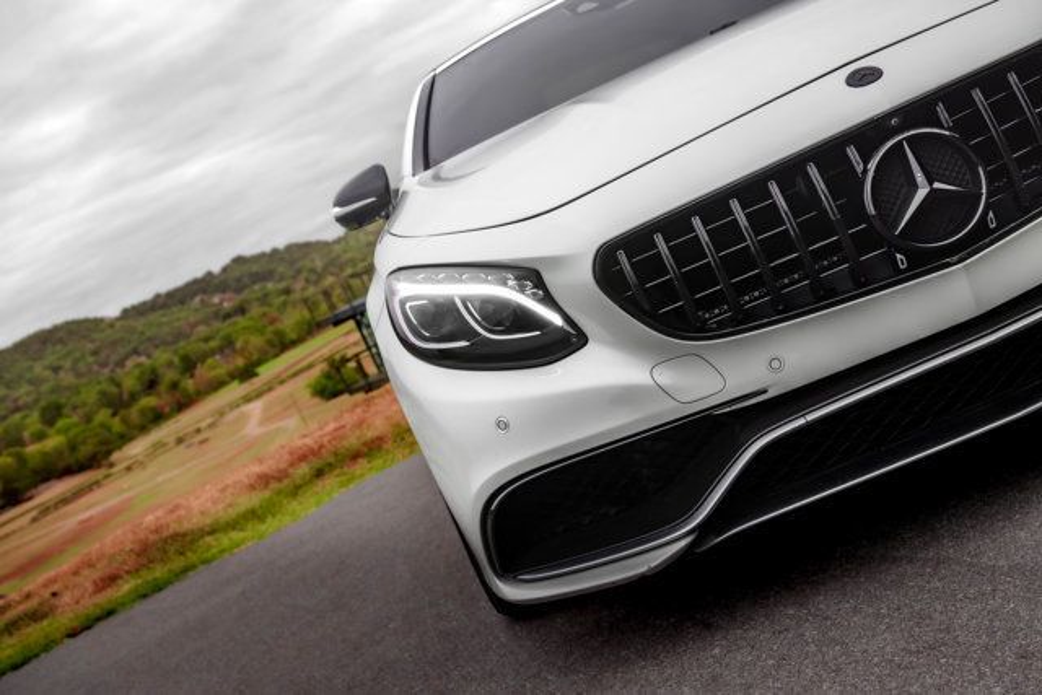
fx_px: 1390
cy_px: 348
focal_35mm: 48
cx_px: 521
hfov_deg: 41.1
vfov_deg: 28.1
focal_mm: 48
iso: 640
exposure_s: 1/400
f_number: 6.3
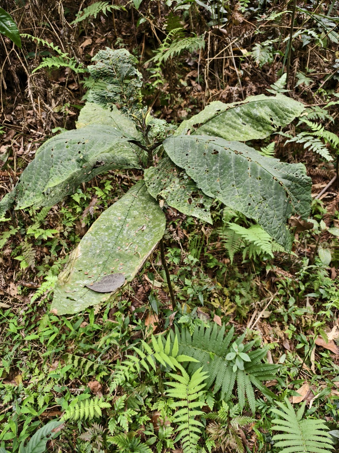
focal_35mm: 23
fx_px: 300
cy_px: 226
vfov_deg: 73.9
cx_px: 170
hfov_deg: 58.9
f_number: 1.57
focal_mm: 5.6
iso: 337
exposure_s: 1/100
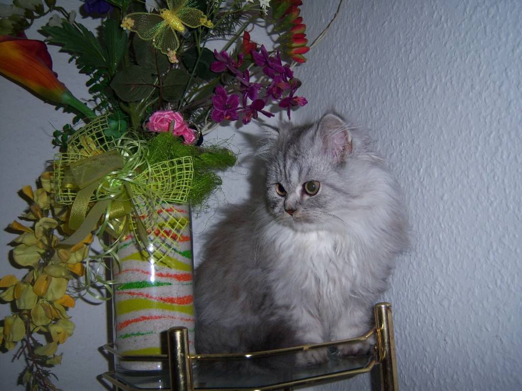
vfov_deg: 39.7
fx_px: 543
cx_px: 261
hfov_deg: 51.4
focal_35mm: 36
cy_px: 196
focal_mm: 7.5
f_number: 2.8
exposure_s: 1/60
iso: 80
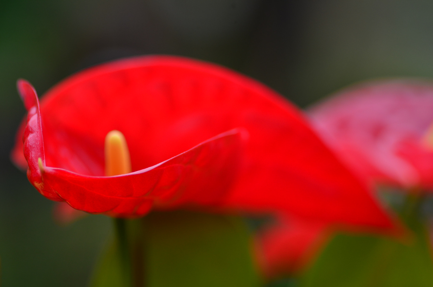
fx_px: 1620
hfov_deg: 15.2
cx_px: 216
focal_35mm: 135
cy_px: 144
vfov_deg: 10.1
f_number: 4.5
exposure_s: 1/400
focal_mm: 90
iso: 200
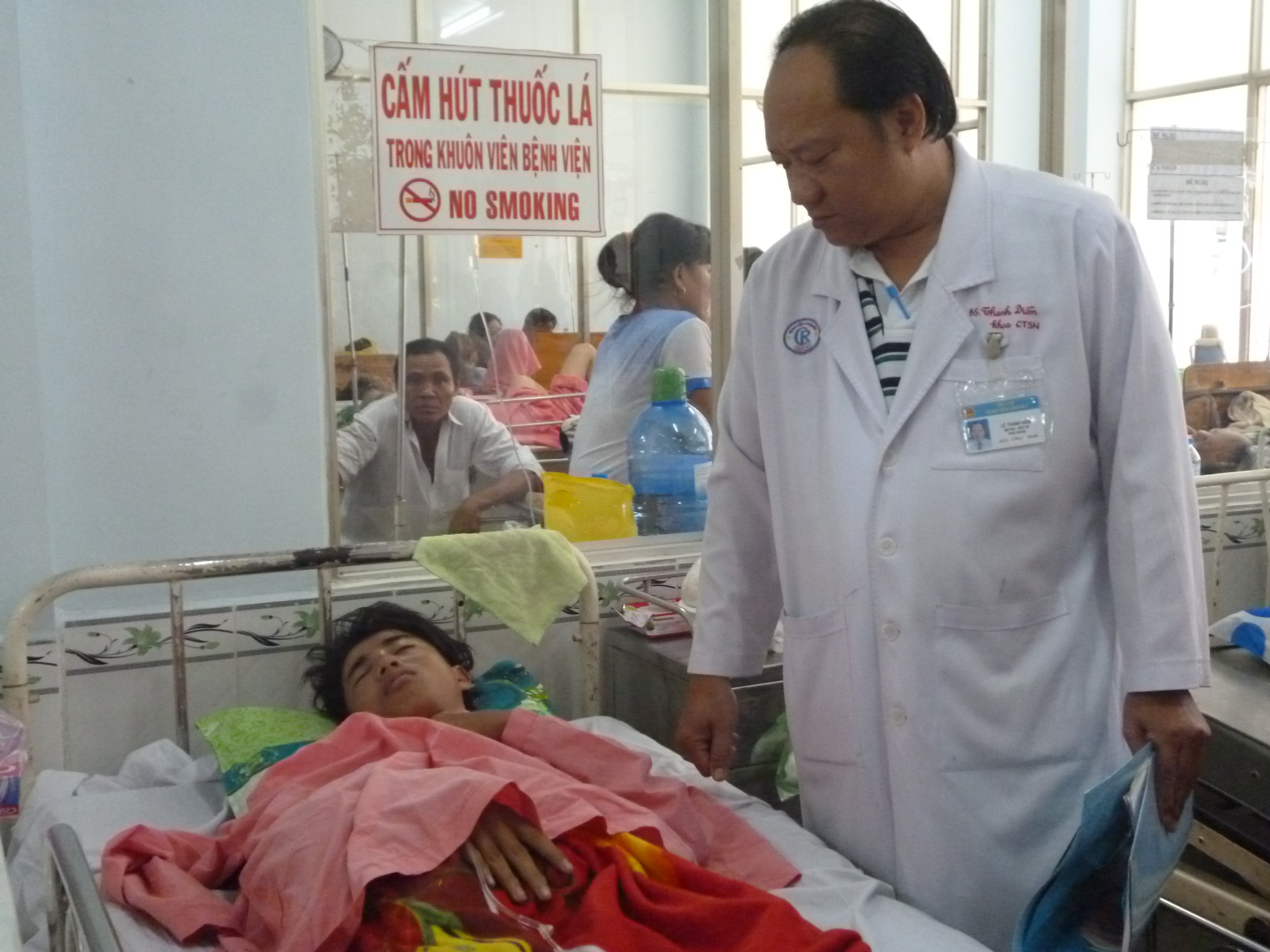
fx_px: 1541
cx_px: 629
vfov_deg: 34.3
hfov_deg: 44.8
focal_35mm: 42
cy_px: 483
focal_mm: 7.3
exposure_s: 1/40
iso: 800
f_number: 3.7
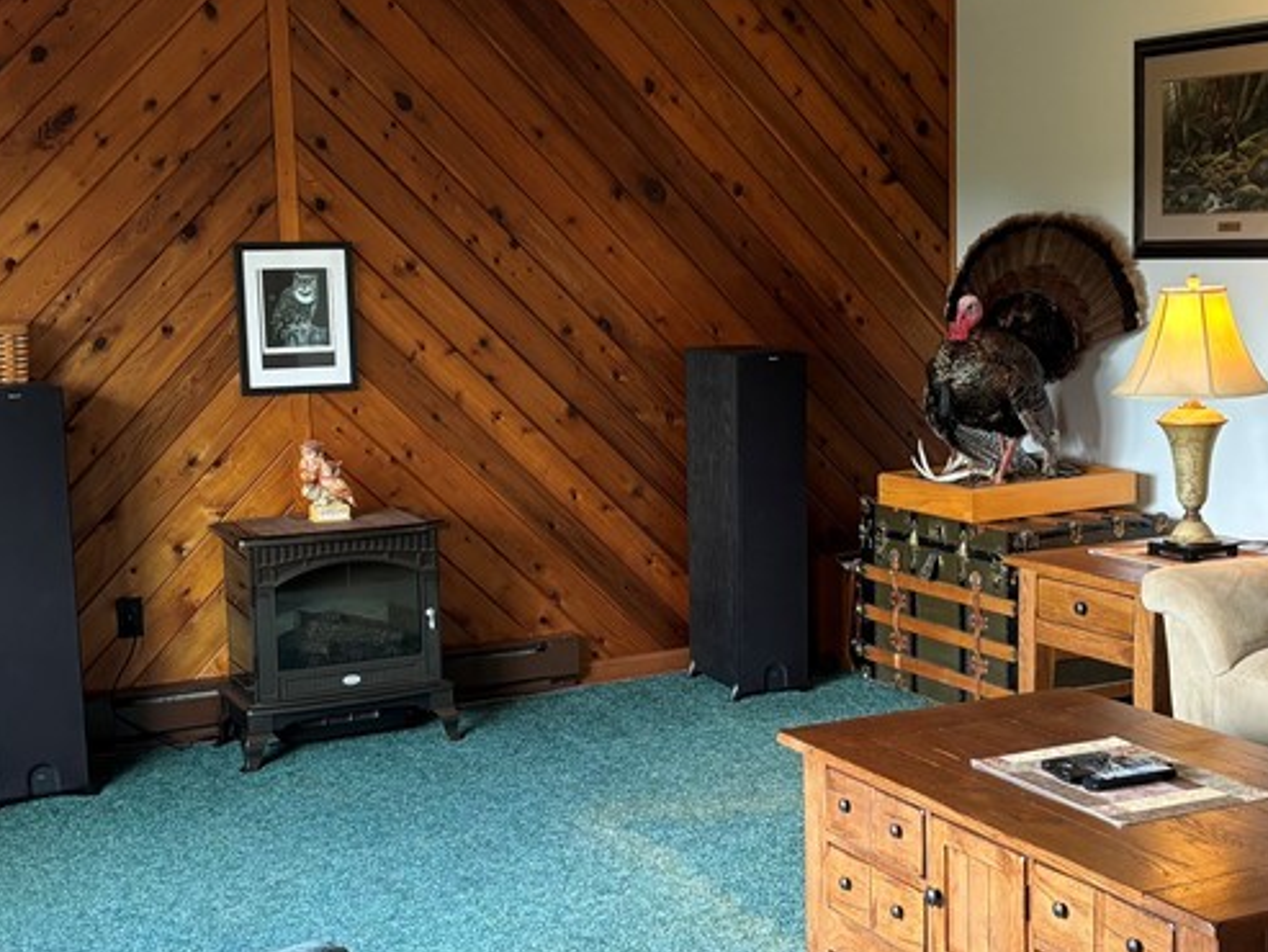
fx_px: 1979
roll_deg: +1.0
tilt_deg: -7.9
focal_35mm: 54
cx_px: 774
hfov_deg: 35.4
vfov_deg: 27.0
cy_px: 504
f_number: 1.6
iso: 160
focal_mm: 5.96
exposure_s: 1/60
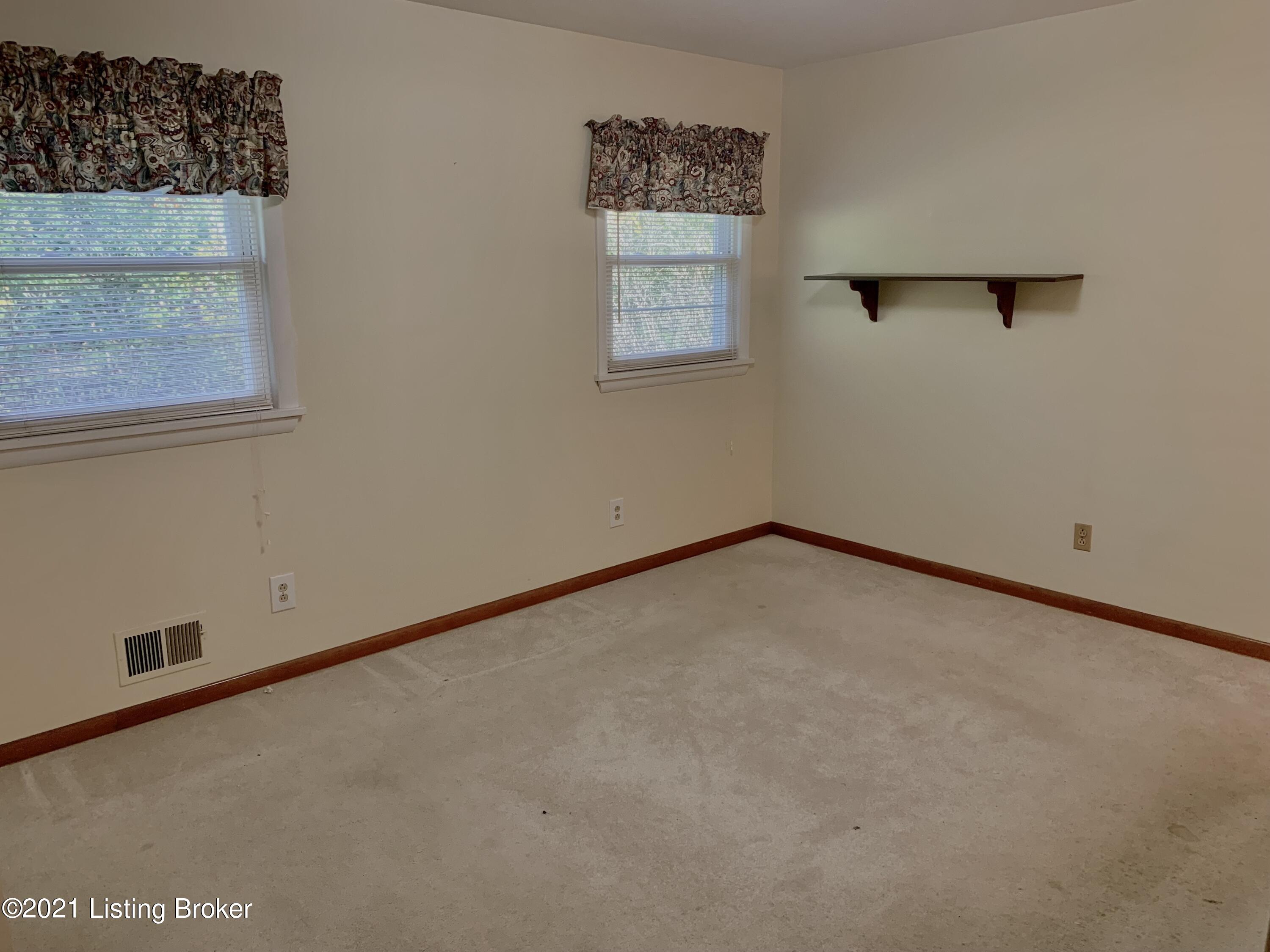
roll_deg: +0.5
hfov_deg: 67.3
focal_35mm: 26
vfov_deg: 53.1
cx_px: 635
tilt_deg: -12.2
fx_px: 954
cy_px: 476
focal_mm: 4.25
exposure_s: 1/60
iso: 80
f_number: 1.8
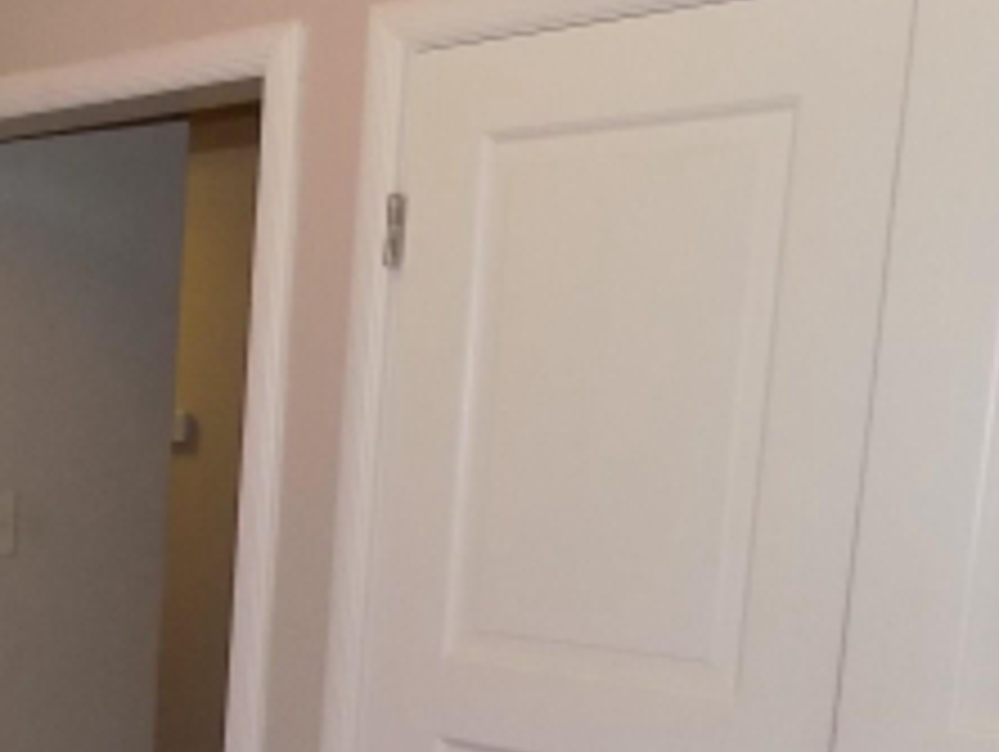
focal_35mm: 69
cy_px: 707
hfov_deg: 23.4
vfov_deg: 20.8
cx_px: -439
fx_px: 1993
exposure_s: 1/30
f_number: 3.1
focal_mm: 4
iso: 200
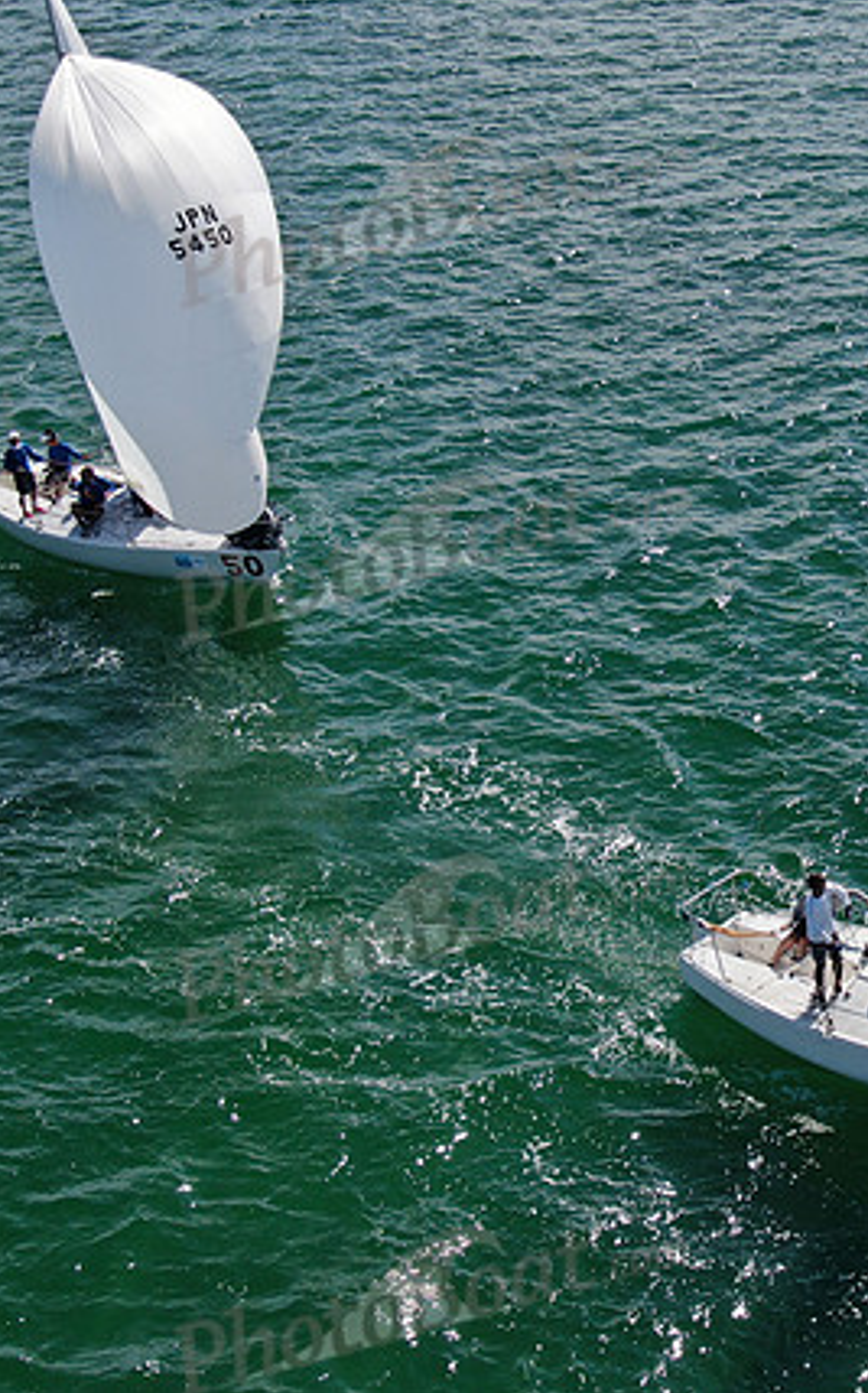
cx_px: 881
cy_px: 688
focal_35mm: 69
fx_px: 2615
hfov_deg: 18.3
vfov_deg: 29.8
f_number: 3.8
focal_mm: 8.6
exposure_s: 1/1000
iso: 100
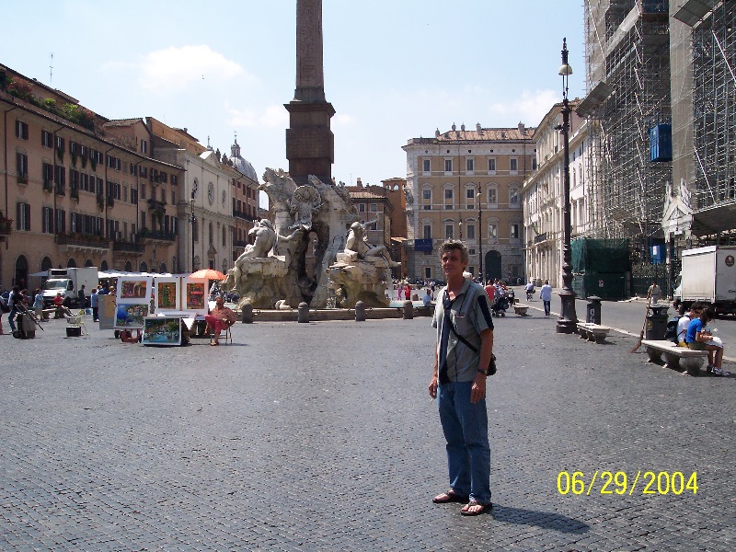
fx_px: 808
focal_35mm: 38
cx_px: 368
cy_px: 276
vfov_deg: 37.7
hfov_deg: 49.0
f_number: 4.8
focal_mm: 8
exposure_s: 1/700
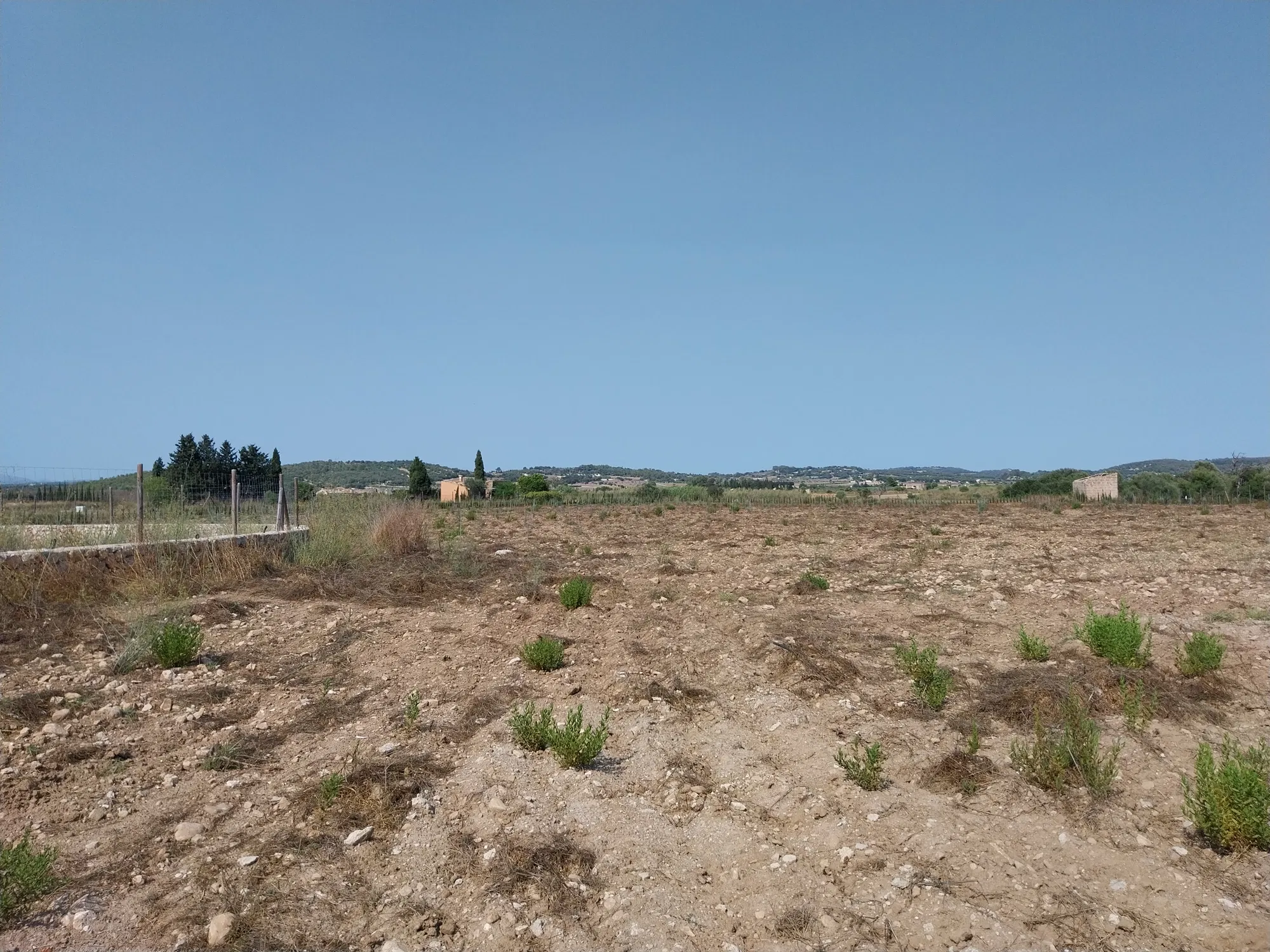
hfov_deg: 67.3
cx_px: 635
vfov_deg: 53.1
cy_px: 476
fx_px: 954
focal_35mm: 26
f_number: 1.8
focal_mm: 4
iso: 25
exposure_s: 1/1608
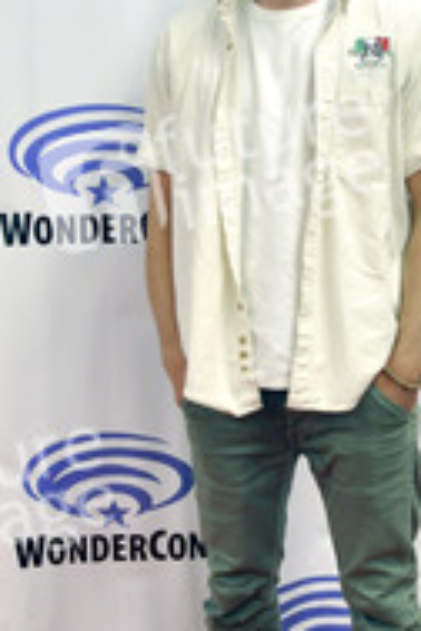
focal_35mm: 76
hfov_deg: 17.9
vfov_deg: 26.6
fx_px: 1333
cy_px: 341
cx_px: 309
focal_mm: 24
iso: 1000
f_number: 4
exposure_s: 1/60
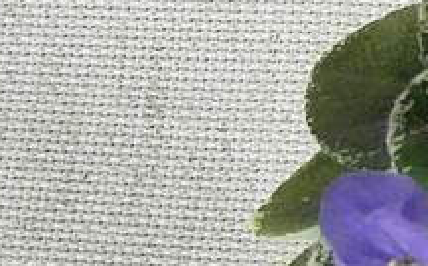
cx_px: 728
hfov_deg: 18.3
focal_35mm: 94
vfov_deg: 13.7
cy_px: 264
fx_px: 1095
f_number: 2.5
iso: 120
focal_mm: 5.2
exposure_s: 1/45
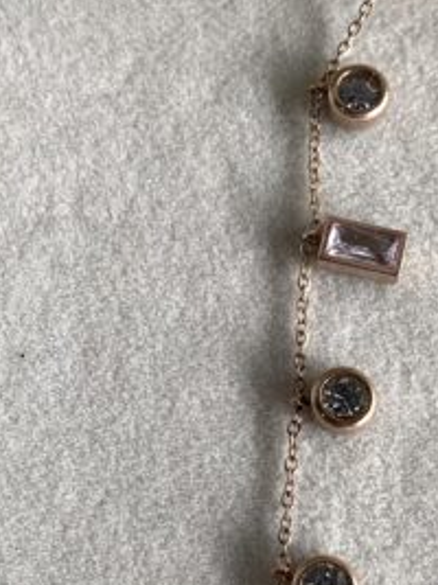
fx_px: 1317
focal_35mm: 78
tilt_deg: -77.2
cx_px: 50
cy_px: 298
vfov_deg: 25.0
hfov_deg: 18.6
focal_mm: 4.25
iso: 32
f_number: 1.8
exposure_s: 1/100
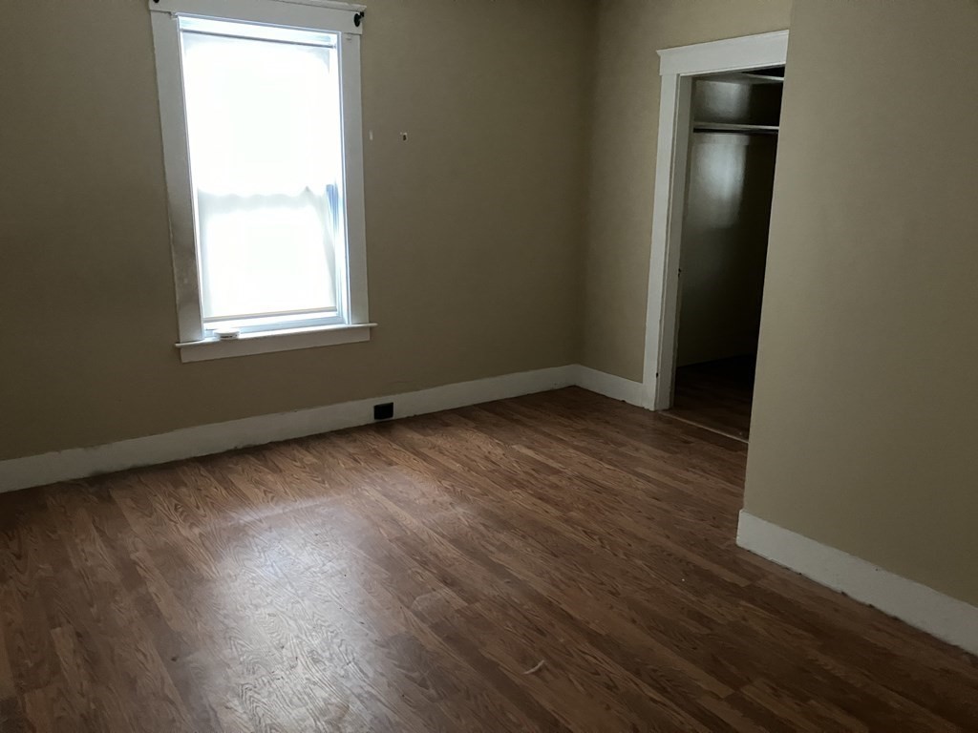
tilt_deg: -12.3
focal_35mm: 28
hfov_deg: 63.4
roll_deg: -1.1
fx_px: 791
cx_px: 489
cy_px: 366
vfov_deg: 49.7
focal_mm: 3.99
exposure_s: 1/24
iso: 640
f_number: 1.8
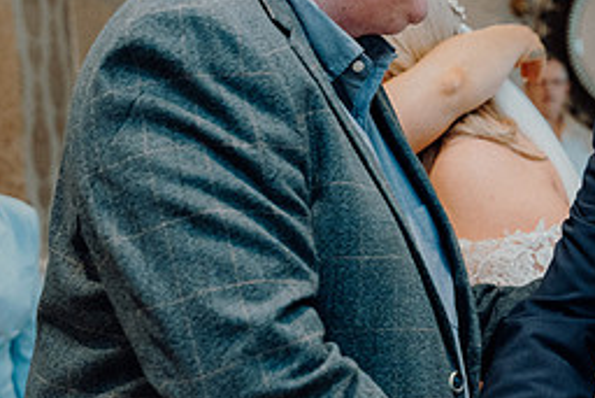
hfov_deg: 21.8
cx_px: 388
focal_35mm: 93
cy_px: 145
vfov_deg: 14.7
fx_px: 1538
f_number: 3.5
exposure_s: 1/160
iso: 2500
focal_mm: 41
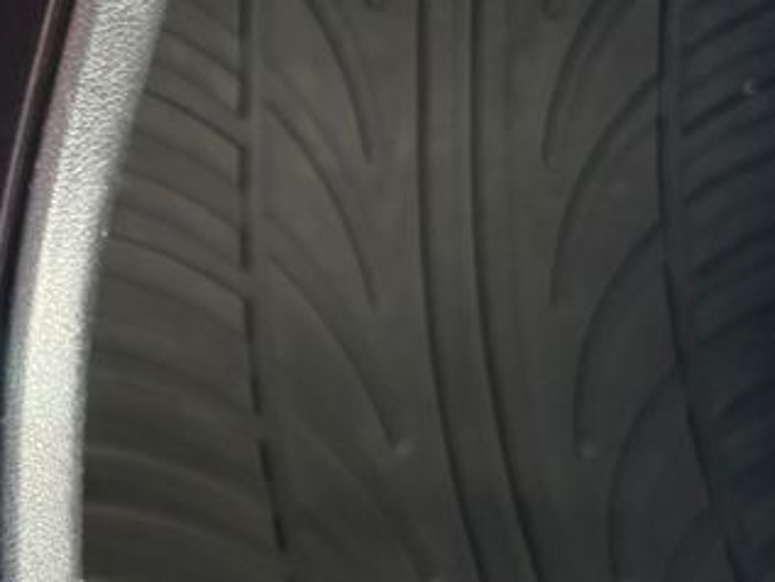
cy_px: 580
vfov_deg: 17.2
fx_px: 1881
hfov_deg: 21.8
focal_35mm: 84
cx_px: -127
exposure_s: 1/97
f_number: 1.6
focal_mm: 5.96
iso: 125
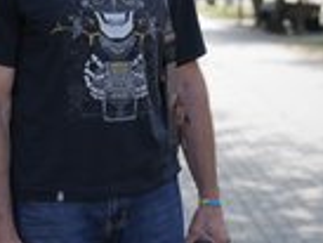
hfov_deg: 13.8
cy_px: 11
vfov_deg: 10.3
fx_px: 1335
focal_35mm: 143
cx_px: 215
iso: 100
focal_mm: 51
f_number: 2.8
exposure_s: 1/800
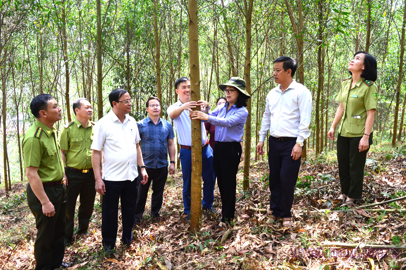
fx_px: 338
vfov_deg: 43.5
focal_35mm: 30
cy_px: 135
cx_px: 203
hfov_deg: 62.0
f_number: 5.6
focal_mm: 20
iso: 250
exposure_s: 1/125
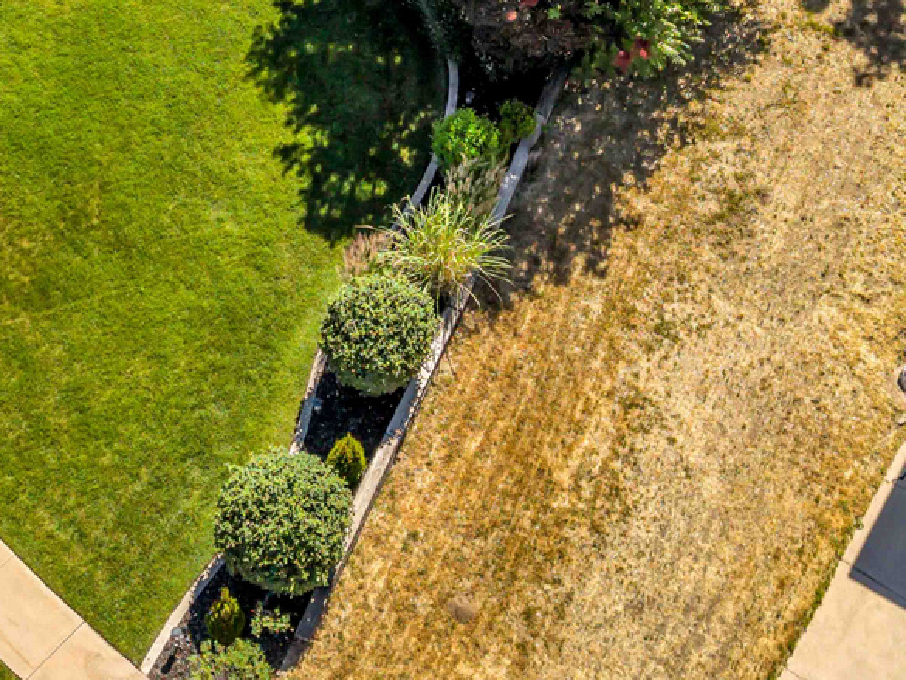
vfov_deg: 16.5
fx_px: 2199
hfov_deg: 22.8
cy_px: -225
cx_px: 138
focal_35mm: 84
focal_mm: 8.67
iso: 120
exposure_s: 1/50
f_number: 1.8
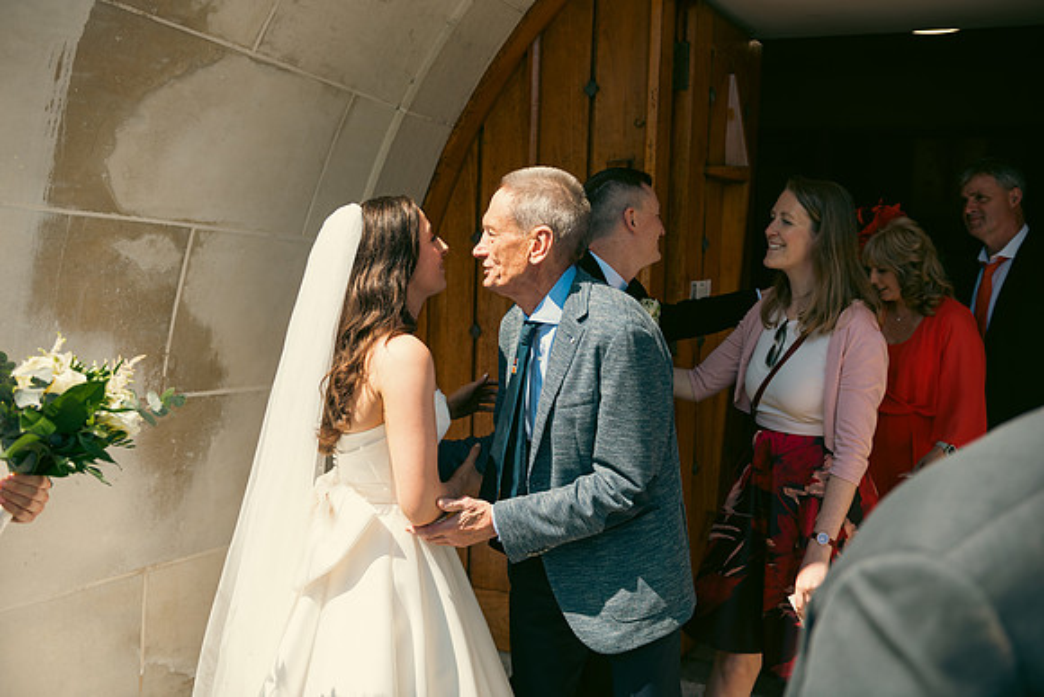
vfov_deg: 37.9
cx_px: 522
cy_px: 348
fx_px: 1015
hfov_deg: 54.4
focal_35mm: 35
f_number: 3.5
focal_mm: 35
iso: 100
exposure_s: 1/800
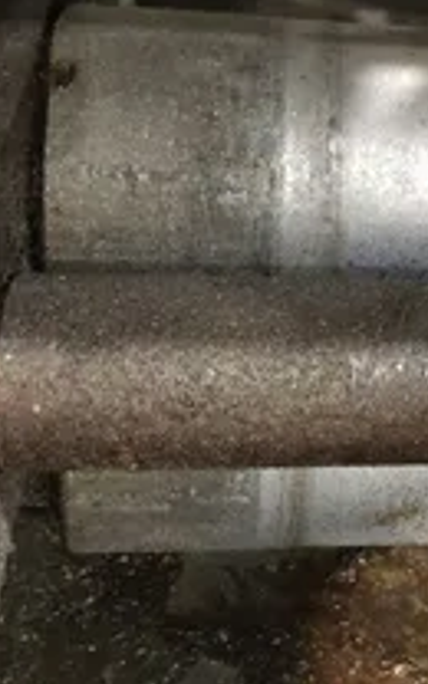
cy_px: 197
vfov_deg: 35.1
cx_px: 454
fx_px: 1064
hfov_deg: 21.7
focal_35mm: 57
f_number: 1.8
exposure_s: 1/4
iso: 100
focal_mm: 4
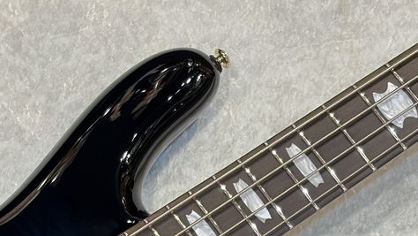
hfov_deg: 14.0
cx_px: 99
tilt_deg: -73.0
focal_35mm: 153
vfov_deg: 7.7
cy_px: 392
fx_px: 1696
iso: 125
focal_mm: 5.96
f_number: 1.6
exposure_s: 1/60
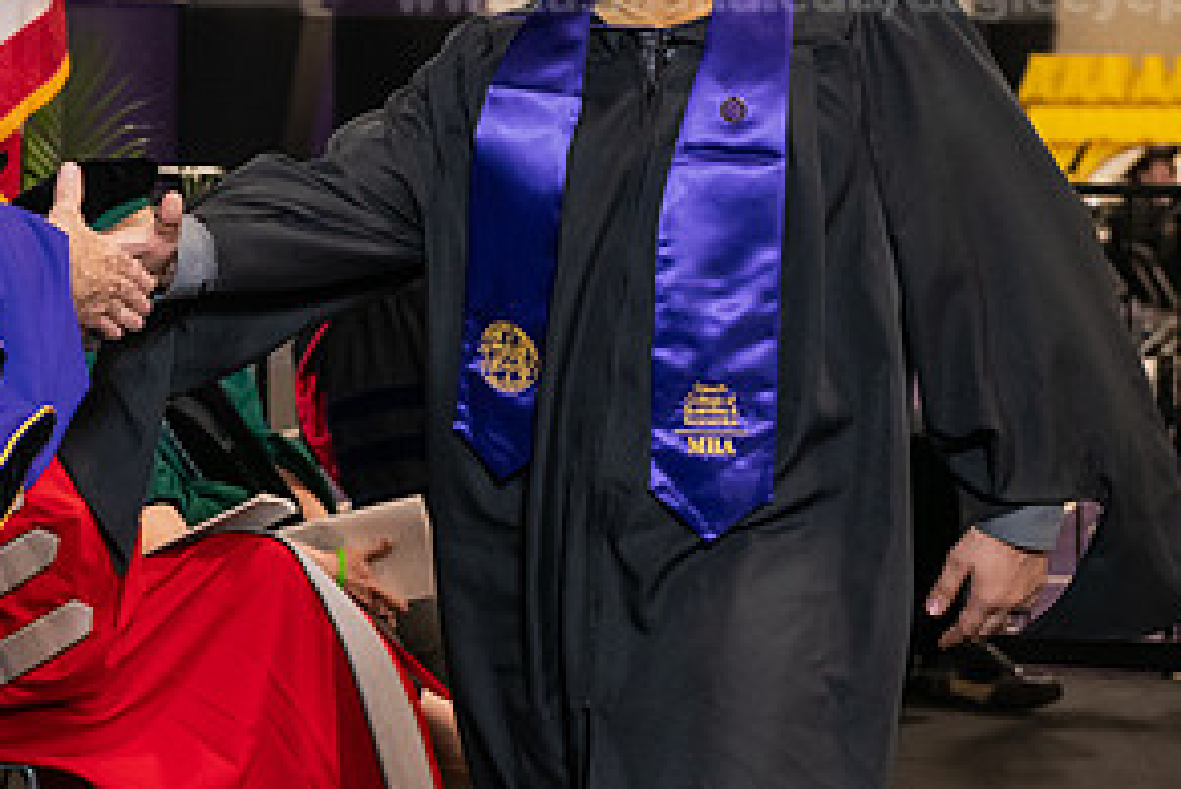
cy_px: 79
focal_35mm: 123
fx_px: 4037
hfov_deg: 16.5
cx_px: 210
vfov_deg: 11.1
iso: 2000
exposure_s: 1/125
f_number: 5
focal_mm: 62
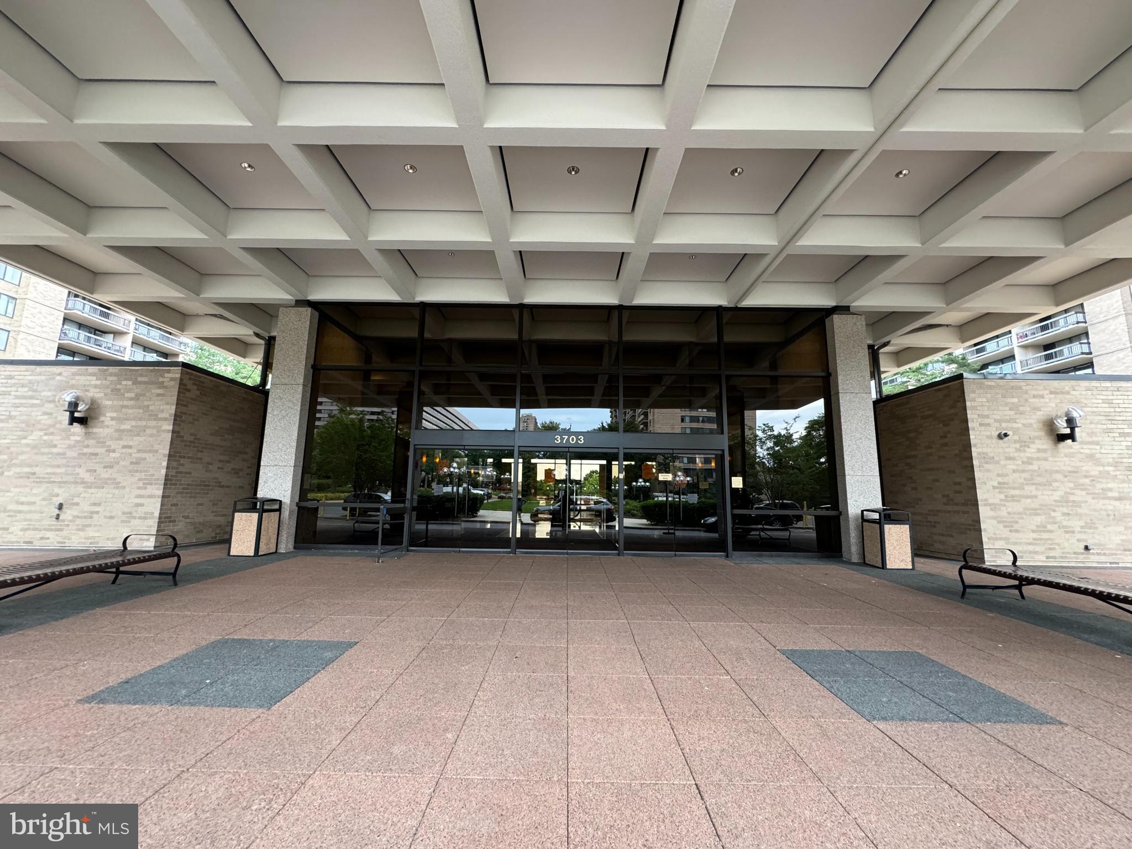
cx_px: 566
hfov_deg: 102.1
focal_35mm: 14
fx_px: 458
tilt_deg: +5.7
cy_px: 424
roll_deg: +0.1
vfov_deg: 85.7
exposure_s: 1/99
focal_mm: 2.22
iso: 250
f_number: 2.2
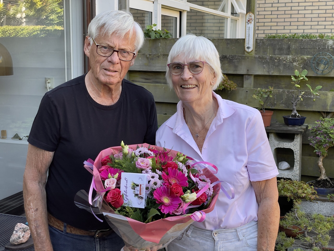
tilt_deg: -8.6
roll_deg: -0.4
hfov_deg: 36.8
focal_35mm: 52
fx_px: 502
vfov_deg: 28.0
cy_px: 126
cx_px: 167
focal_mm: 6
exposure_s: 1/167
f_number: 2
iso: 25
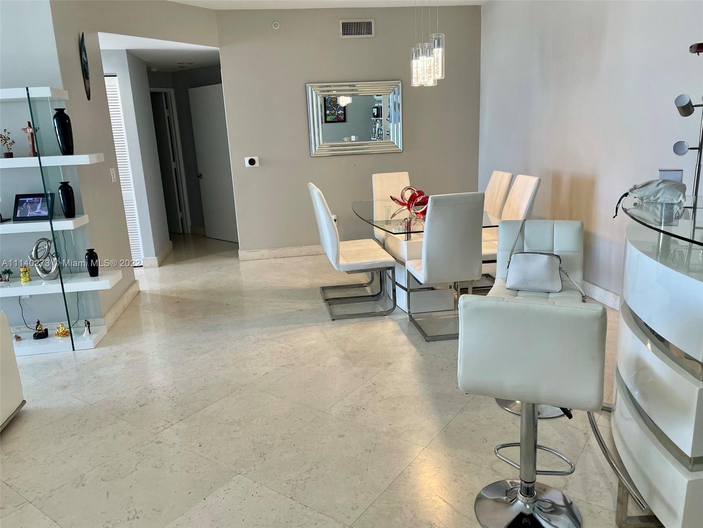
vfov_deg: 53.1
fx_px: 528
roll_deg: +2.7
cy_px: 264
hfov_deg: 67.3
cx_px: 352
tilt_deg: -13.2
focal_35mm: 26
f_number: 1.6
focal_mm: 4.2
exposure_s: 1/60
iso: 80
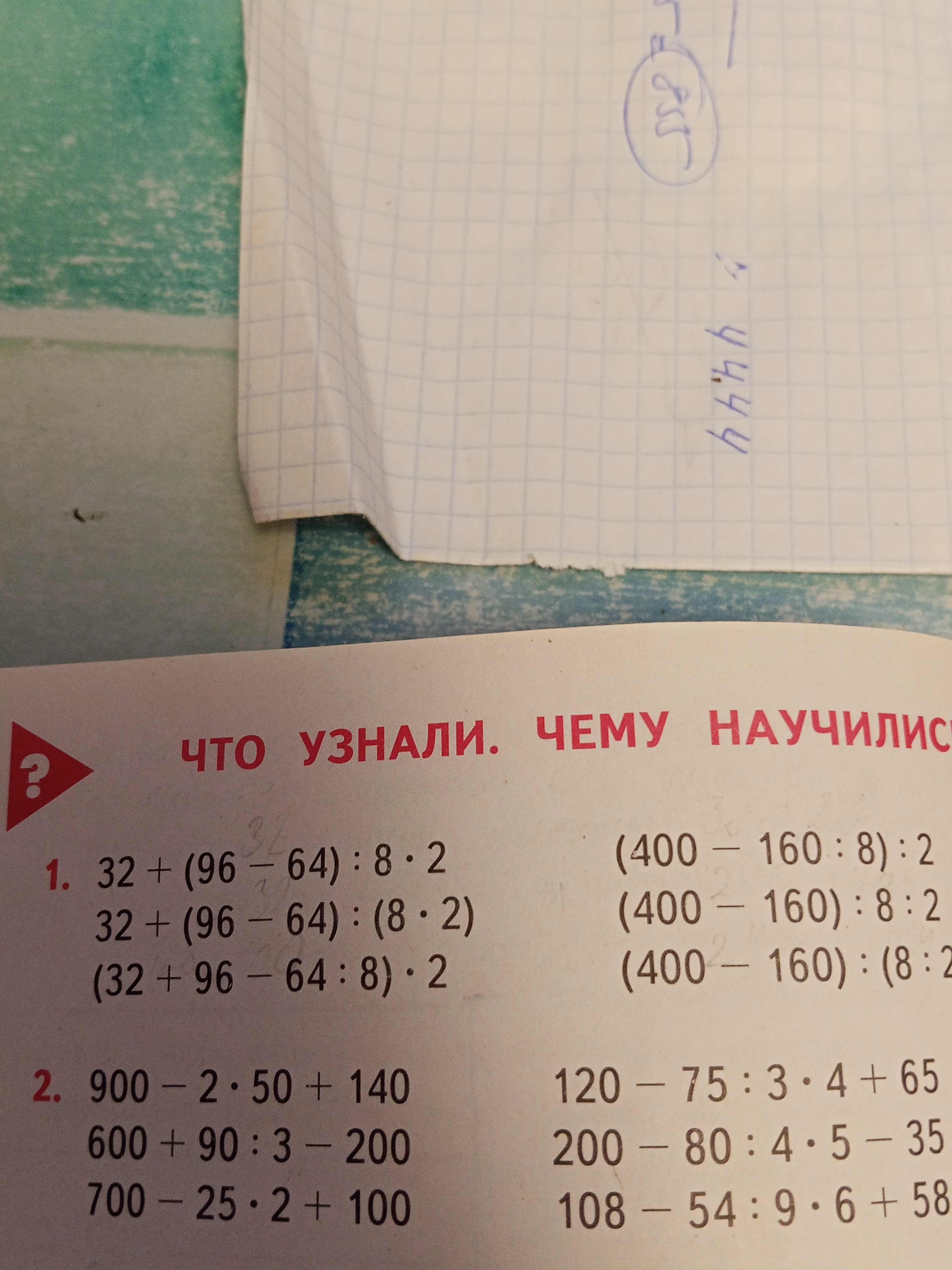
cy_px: 635
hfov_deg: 42.9
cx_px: 476
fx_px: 1210
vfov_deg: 55.4
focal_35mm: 33
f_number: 1.8
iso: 500
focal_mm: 3.98
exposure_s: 1/50
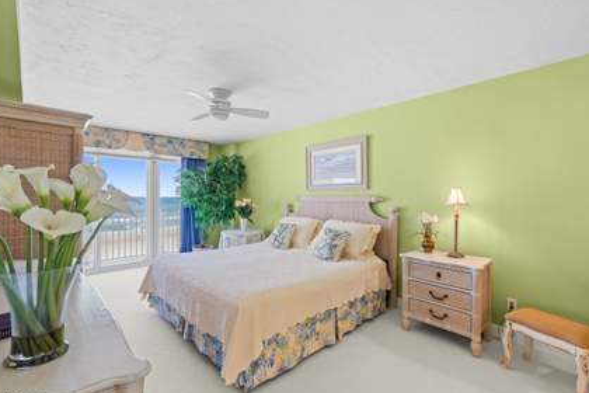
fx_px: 262
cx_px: 293
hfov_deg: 96.7
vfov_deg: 73.7
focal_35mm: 16
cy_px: 198
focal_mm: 14
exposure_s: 1
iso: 100
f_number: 9
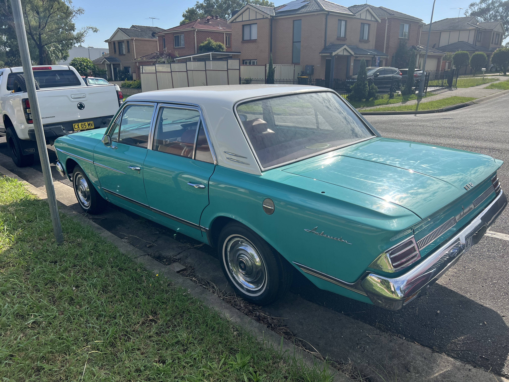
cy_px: 191
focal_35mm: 26
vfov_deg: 53.1
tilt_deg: -17.4
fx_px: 382
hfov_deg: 67.3
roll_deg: +0.1
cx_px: 254
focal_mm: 5.7
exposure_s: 1/4274
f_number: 1.5
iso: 50
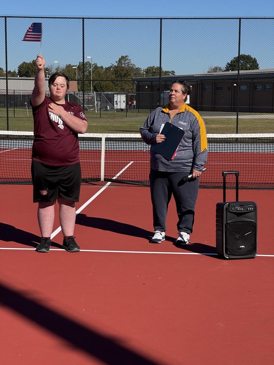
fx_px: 813
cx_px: 137
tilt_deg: -5.9
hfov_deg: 19.1
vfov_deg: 25.3
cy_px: 182
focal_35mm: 77
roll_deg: -0.4
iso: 25
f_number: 2.8
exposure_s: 1/1064
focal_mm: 9
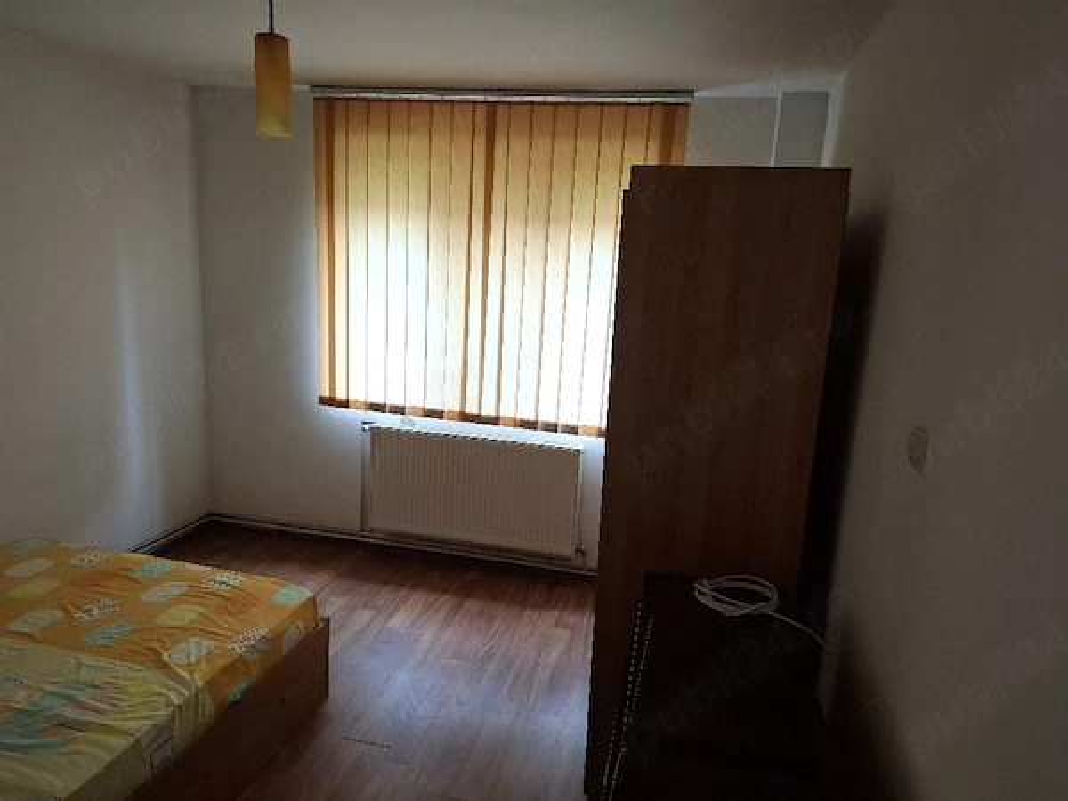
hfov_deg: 73.9
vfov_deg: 58.9
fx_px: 710
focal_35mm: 23
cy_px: 400
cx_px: 534
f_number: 1.8
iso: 200
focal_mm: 5.54
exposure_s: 1/120
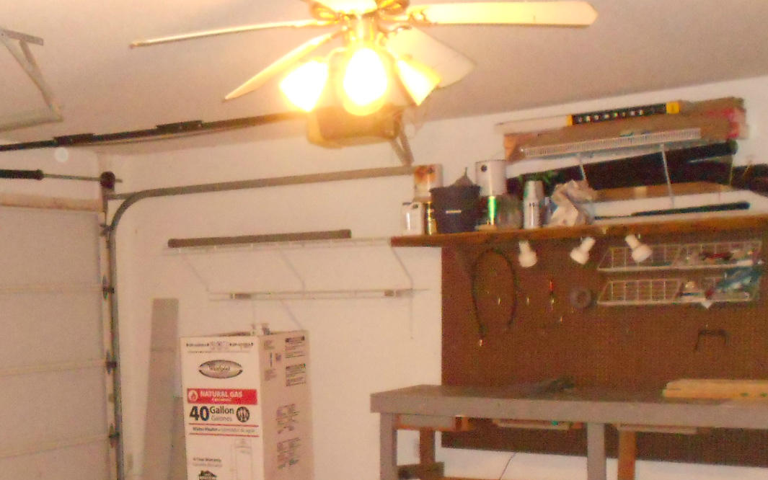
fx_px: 1109
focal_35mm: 53
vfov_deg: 23.9
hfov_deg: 37.8
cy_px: 409
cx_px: 260
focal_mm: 4.6
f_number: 3.2
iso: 1000
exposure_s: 1/25
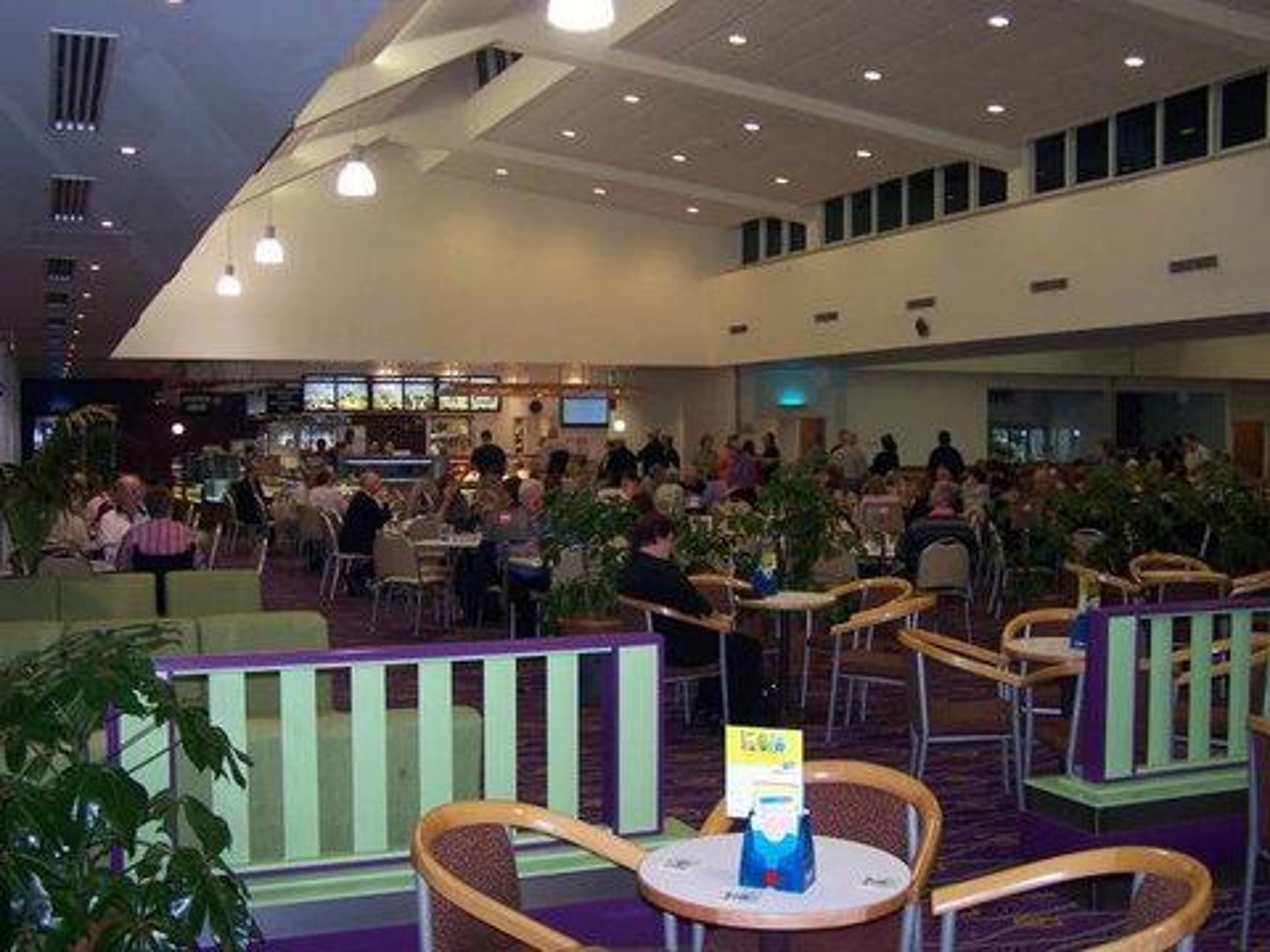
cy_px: 476
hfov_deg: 49.0
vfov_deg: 37.7
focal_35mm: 38
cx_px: 635
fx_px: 1394
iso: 140
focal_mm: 6.3
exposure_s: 1/60
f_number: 2.8
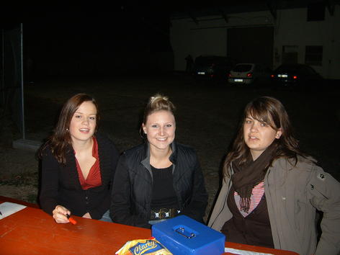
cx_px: 170
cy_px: 128
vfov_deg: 40.7
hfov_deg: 52.6
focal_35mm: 35
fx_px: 344
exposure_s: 1/30
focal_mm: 5.8
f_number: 2.8
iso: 100
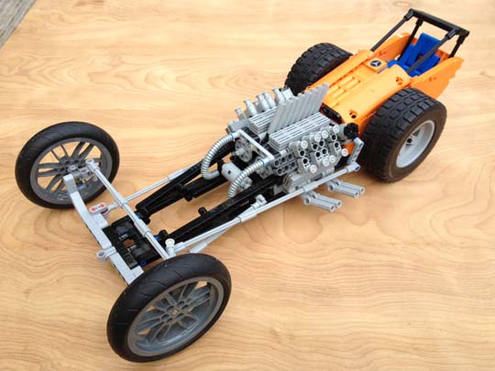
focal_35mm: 35
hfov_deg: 52.6
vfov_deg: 40.7
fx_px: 500
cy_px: 186
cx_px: 248
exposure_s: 1/120
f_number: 2.4
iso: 50
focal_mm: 4.28
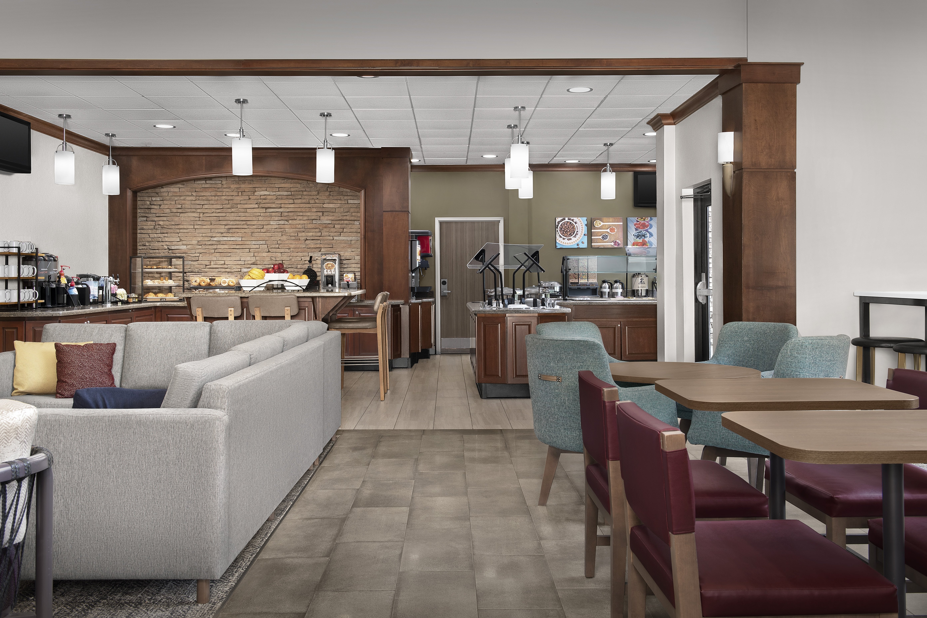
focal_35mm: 34
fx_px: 875
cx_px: 464
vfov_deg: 38.9
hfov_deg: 55.8
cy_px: 309
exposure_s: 1/200
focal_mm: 34
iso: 1000
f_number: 11
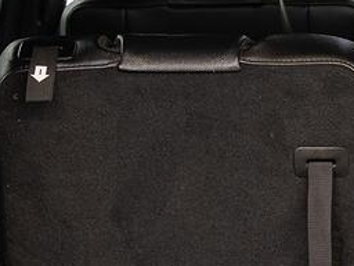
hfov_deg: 7.5
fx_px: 2669
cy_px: 341
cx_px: 505
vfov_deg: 5.7
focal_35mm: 261
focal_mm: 48.2
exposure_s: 1/2
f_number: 5.6
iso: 100
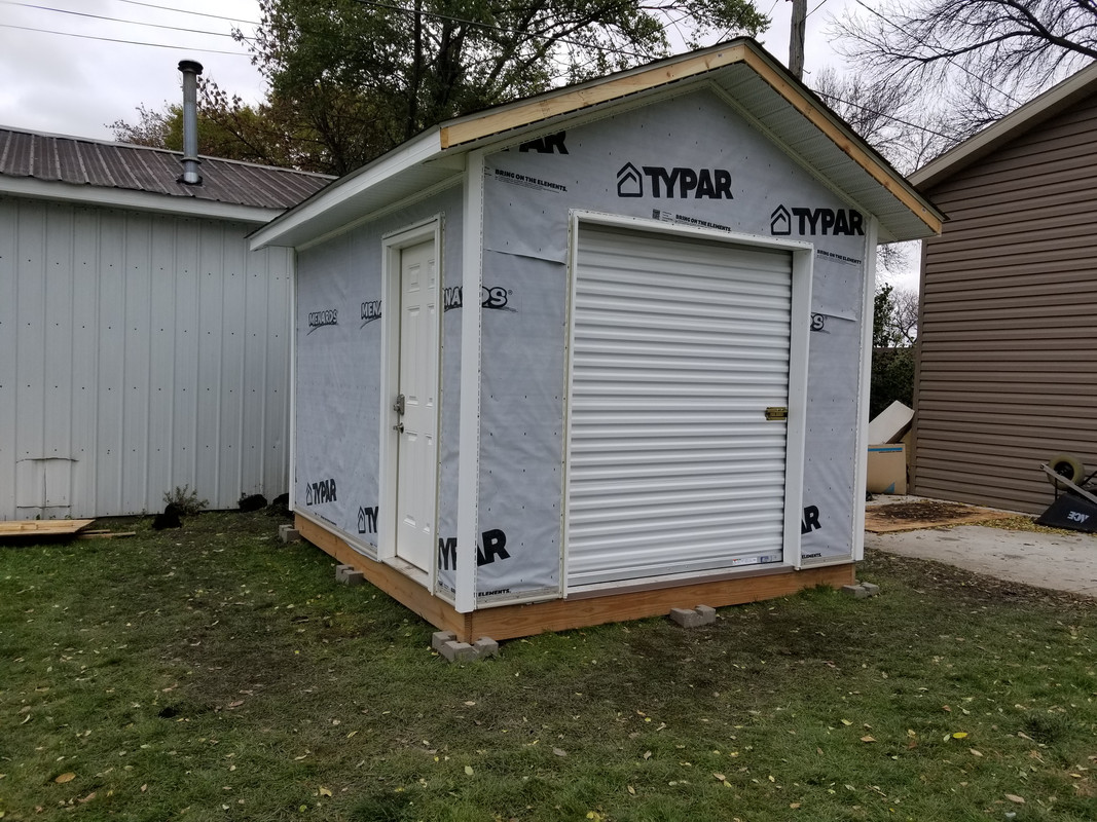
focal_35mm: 26
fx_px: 824
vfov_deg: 53.1
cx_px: 548
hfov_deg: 67.3
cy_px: 411
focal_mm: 4.25
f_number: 1.7
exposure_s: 1/466
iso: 50
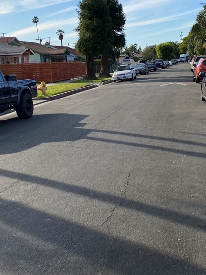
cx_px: 134
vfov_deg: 38.8
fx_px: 381
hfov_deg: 30.1
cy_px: 75
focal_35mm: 48
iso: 32
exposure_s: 1/3125
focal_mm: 4.25
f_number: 1.8
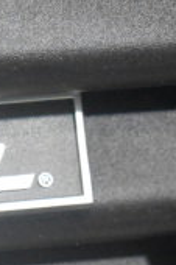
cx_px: -221
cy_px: 193
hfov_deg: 4.5
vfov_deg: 6.9
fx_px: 2181
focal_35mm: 297
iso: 9000
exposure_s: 1/100
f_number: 5.6
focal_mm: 55
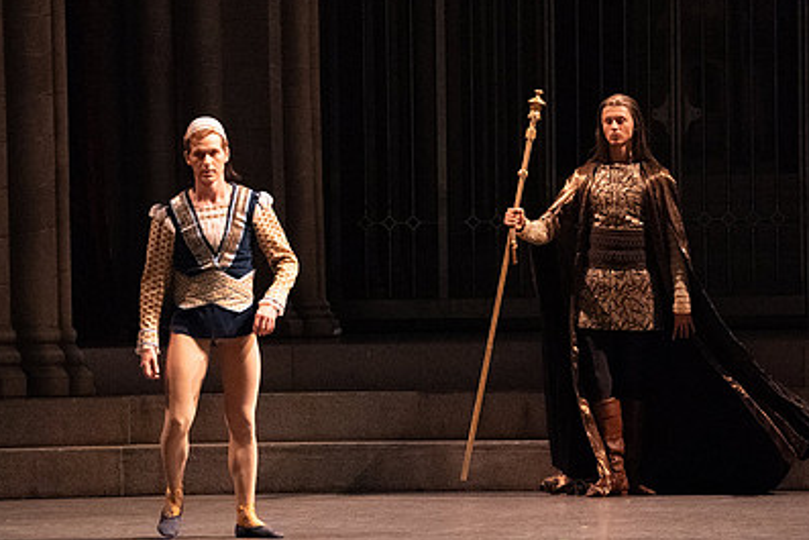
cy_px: 235
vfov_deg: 4.7
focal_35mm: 292
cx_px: 499
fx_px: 6564
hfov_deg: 7.1
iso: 25600
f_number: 5
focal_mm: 200
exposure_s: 1/320
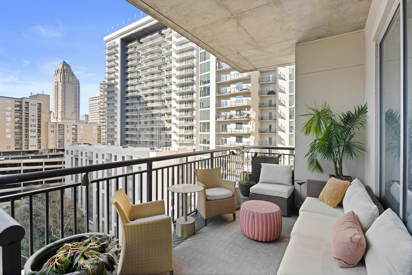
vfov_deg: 70.4
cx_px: 206
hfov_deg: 93.3
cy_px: 138
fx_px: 195
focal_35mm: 17
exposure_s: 1/25
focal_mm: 17
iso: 400
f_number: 11
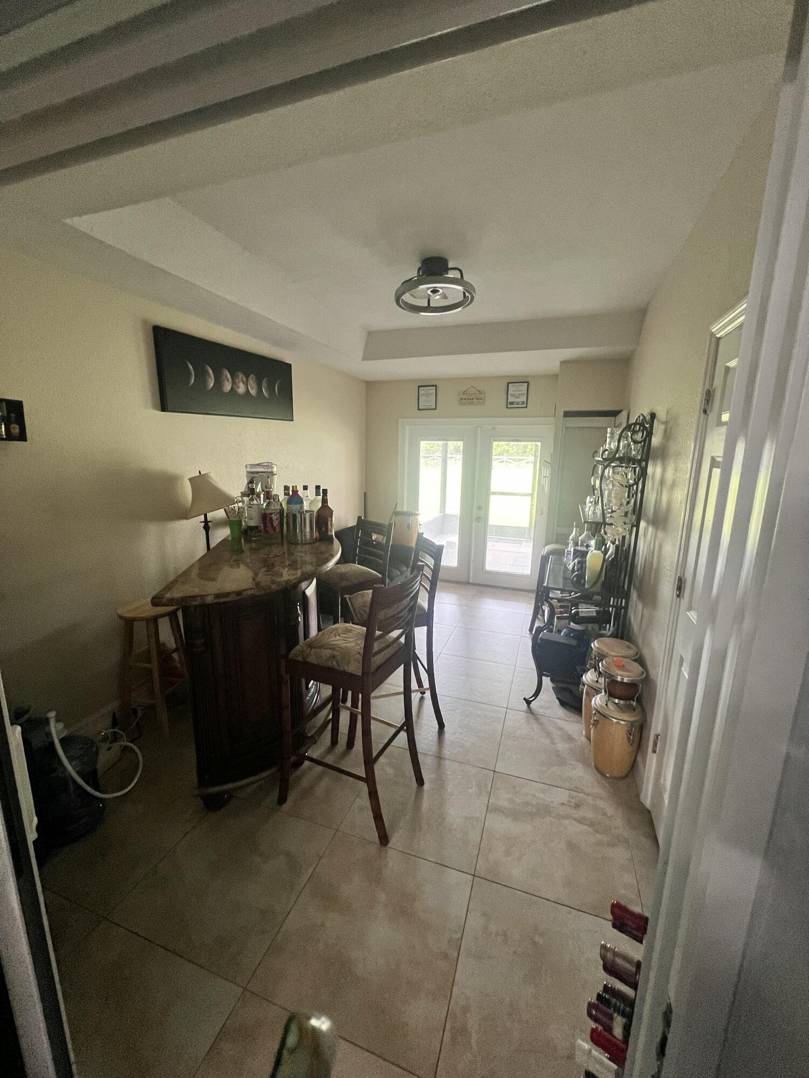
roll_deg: -0.5
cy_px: 539
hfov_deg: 89.9
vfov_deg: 106.2
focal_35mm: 13
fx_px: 405
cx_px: 404
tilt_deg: -10.2
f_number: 1.8
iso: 400
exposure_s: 1/60
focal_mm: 1.57
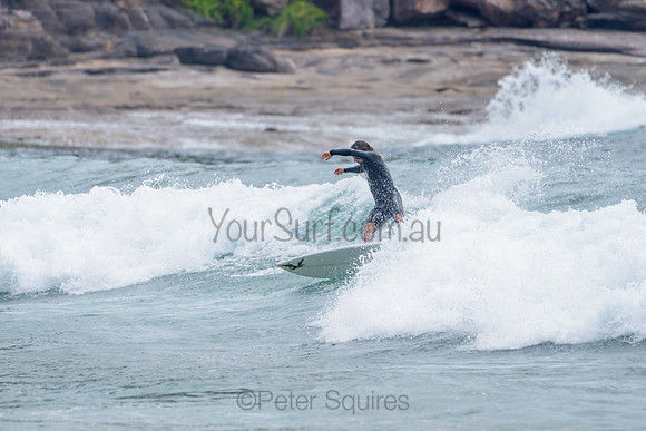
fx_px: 11004
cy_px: 227
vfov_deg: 2.2
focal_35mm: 613
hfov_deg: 3.4
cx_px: 359
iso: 280
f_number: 5.6
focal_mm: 500
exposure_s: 1/2000
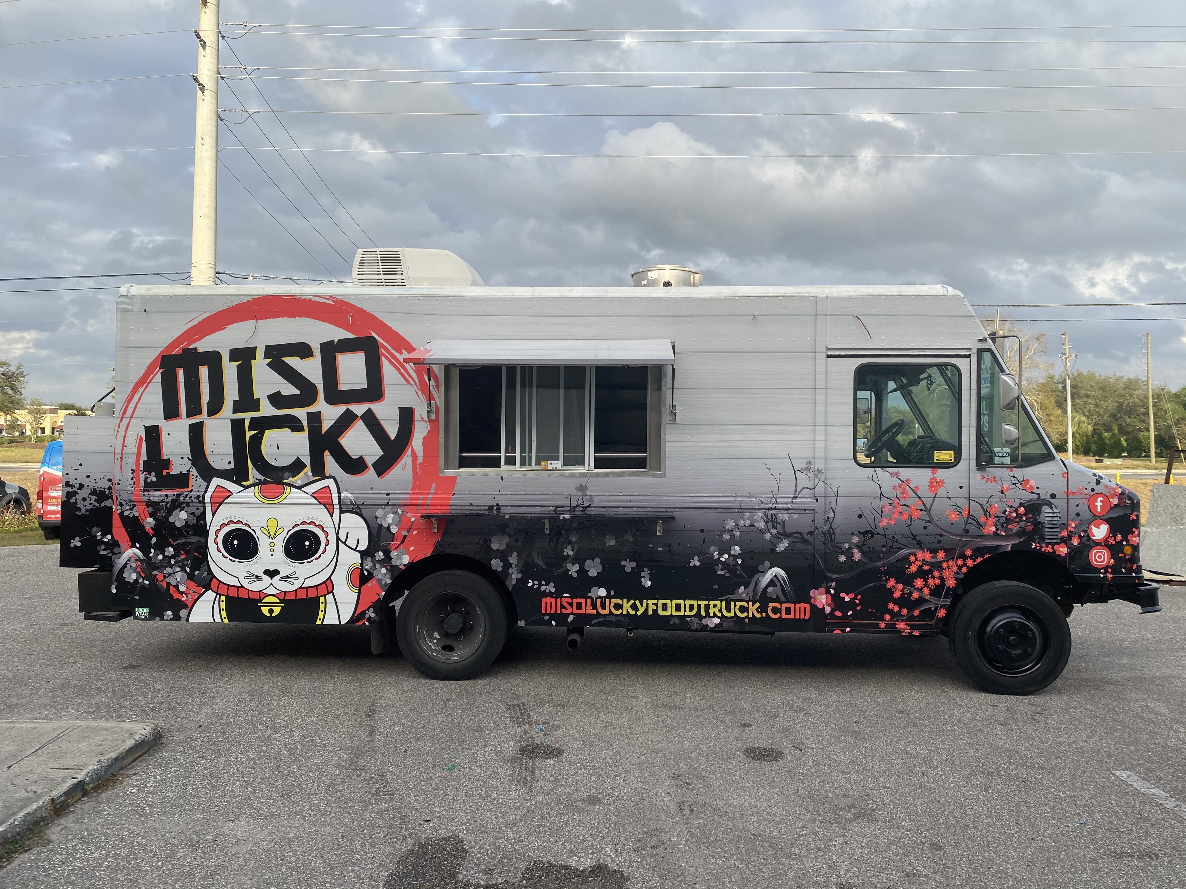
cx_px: 593
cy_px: 444
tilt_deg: +0.4
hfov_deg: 67.3
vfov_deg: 53.1
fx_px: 891
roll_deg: -0.8
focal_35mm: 26
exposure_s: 1/1025
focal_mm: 4.25
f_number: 1.8
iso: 32
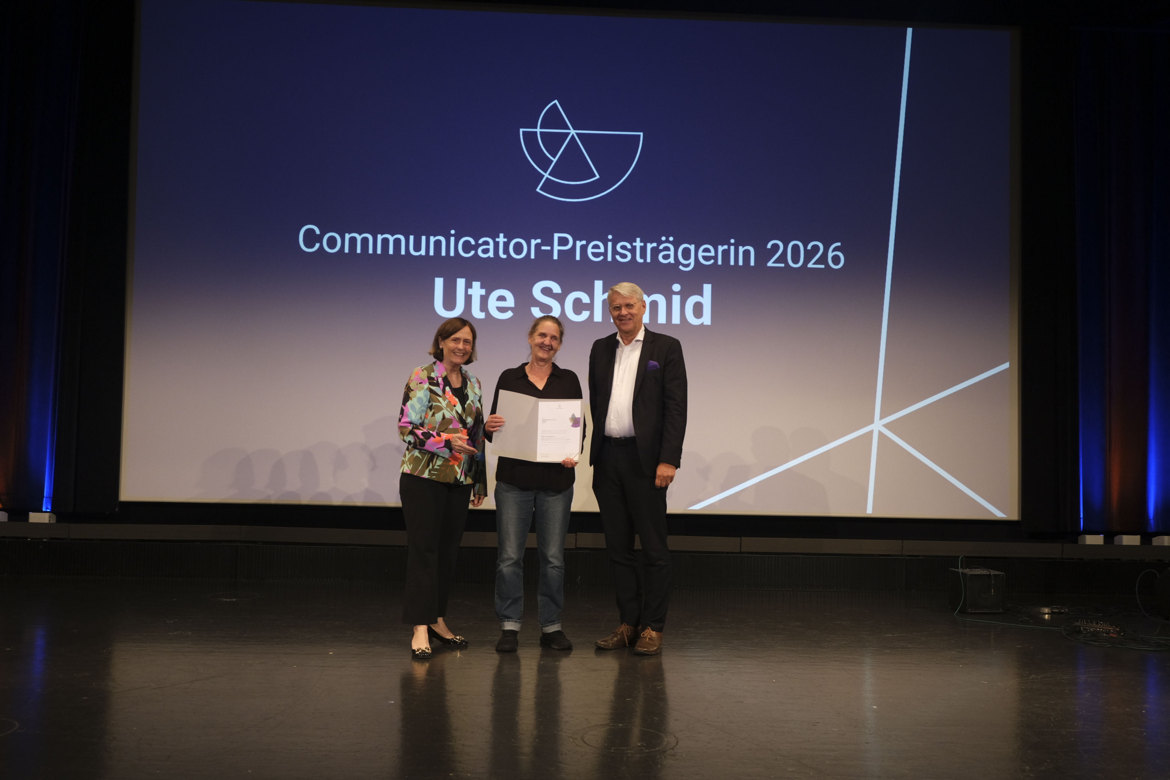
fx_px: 1007
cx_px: 585
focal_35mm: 31
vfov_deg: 42.3
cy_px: 390
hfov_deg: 60.3
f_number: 4
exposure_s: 1/200
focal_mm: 20.5
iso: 1000
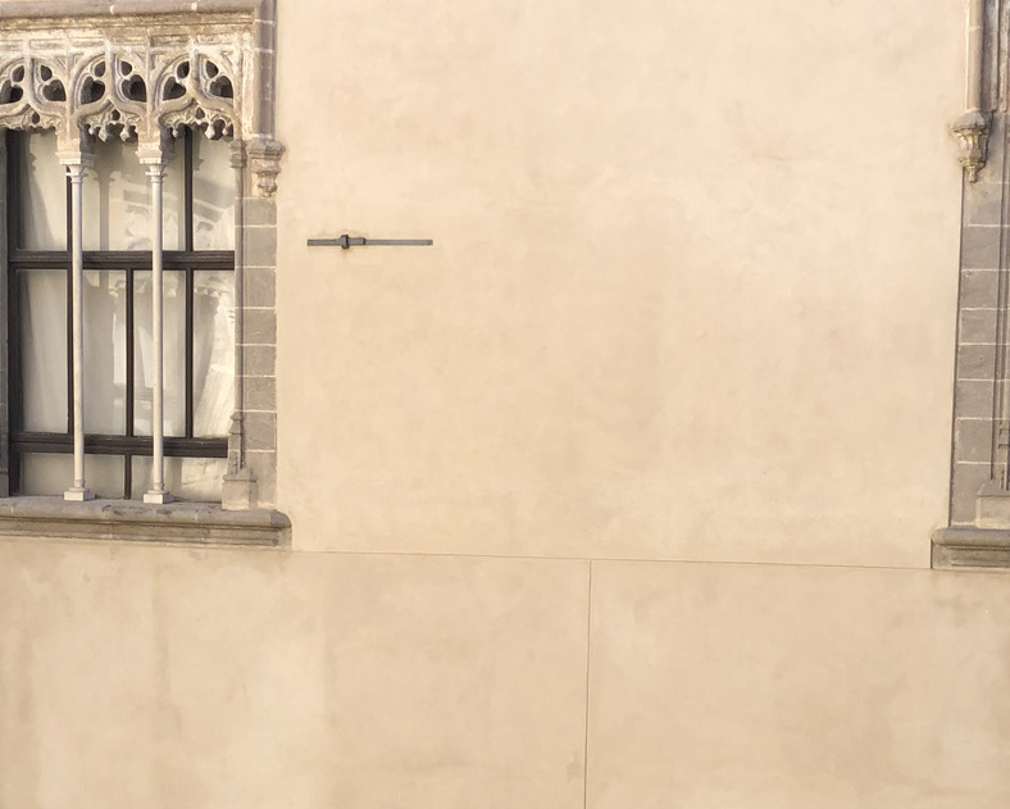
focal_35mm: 103
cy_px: 913
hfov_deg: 18.6
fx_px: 3080
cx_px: 661
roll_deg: -0.9
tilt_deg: -7.2
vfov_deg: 14.6
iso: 16
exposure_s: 1/322
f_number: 2.4
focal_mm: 6
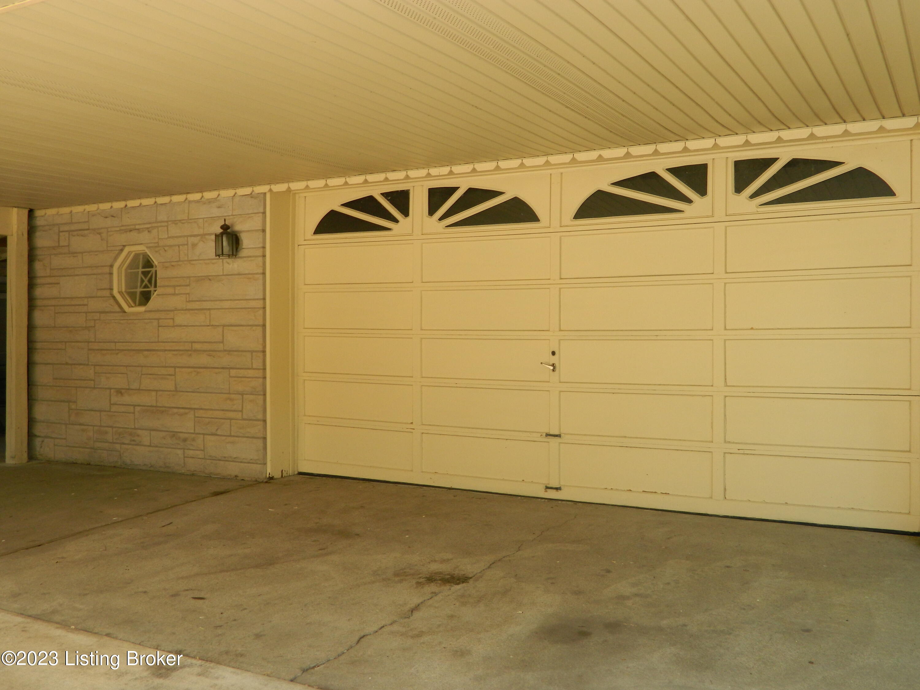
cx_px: 460
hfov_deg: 52.6
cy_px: 345
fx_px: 930
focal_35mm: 35
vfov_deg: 40.7
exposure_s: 1/160
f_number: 3.3
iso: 110
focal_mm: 6.2
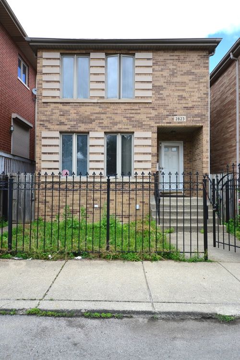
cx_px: 120
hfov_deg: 59.5
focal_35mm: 21
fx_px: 210
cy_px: 180
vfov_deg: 81.2
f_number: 9
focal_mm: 14
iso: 800
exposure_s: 1/800
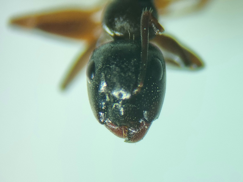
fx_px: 190
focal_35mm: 27
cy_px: 91
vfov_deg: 51.4
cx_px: 122
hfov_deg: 65.3
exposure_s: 1/50
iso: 100
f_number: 2
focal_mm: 5.9
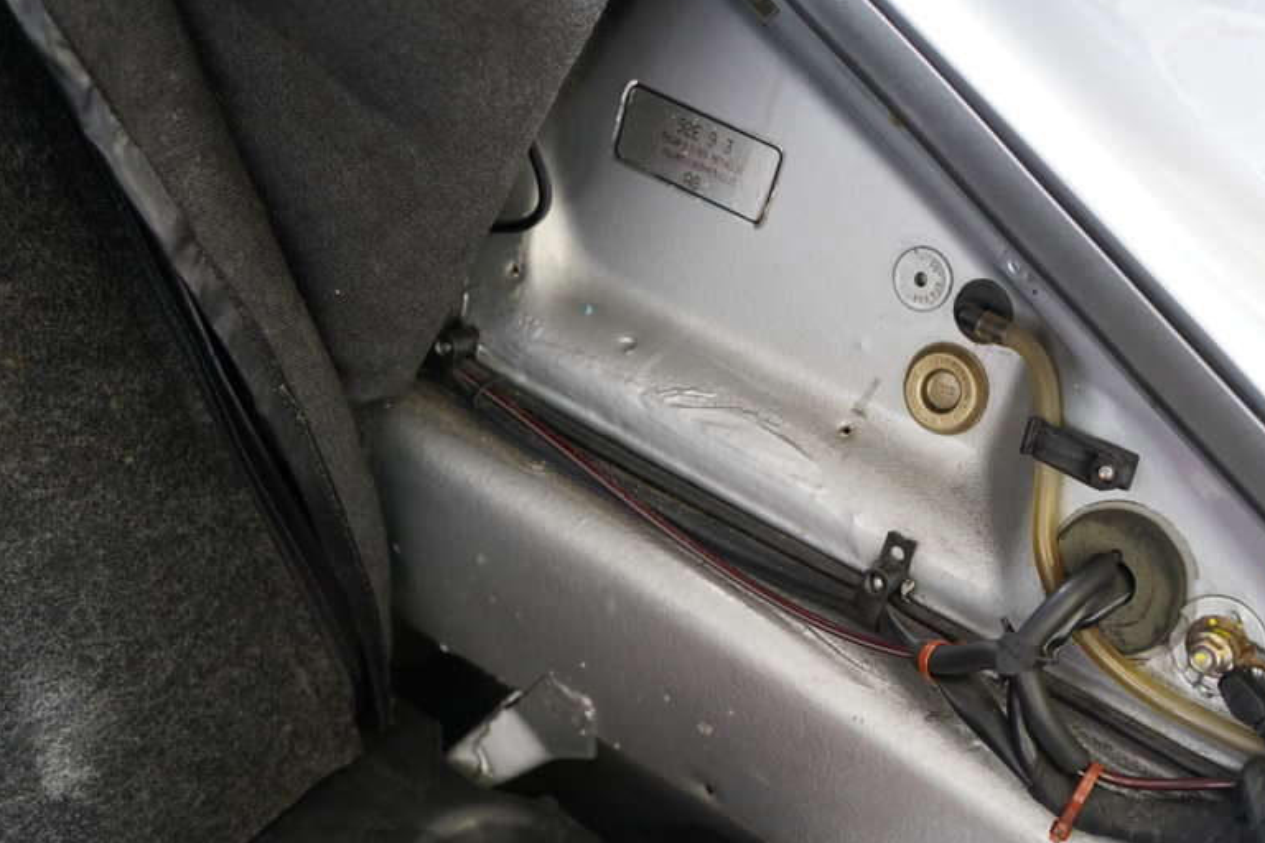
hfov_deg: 38.0
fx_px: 1827
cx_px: 756
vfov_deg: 25.9
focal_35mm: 52
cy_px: 536
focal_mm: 39
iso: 2000
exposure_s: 1/40
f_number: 4
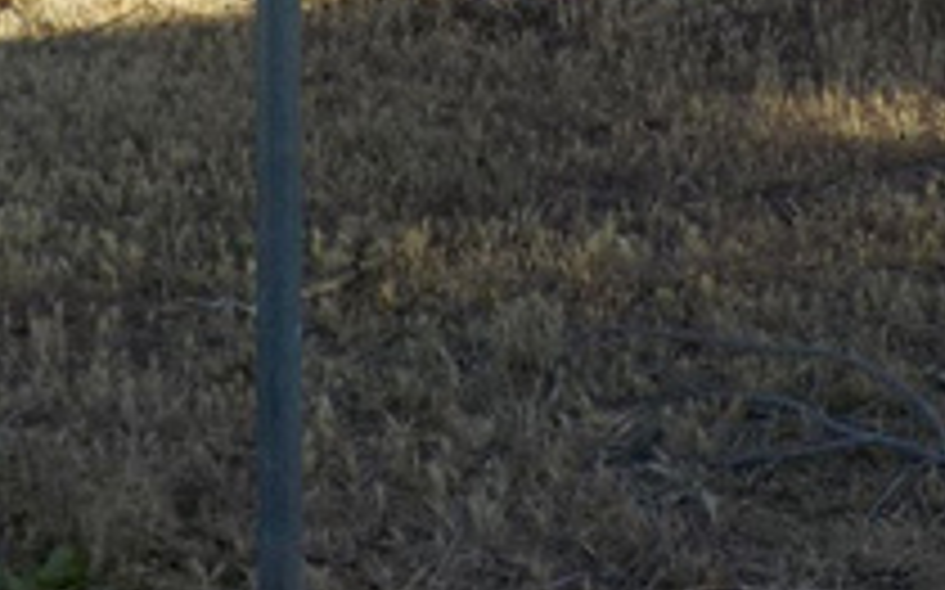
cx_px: 558
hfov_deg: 21.4
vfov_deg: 12.7
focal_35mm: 97
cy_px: -338
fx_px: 2497
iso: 125
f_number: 3.3
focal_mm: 4.1
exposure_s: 1/640
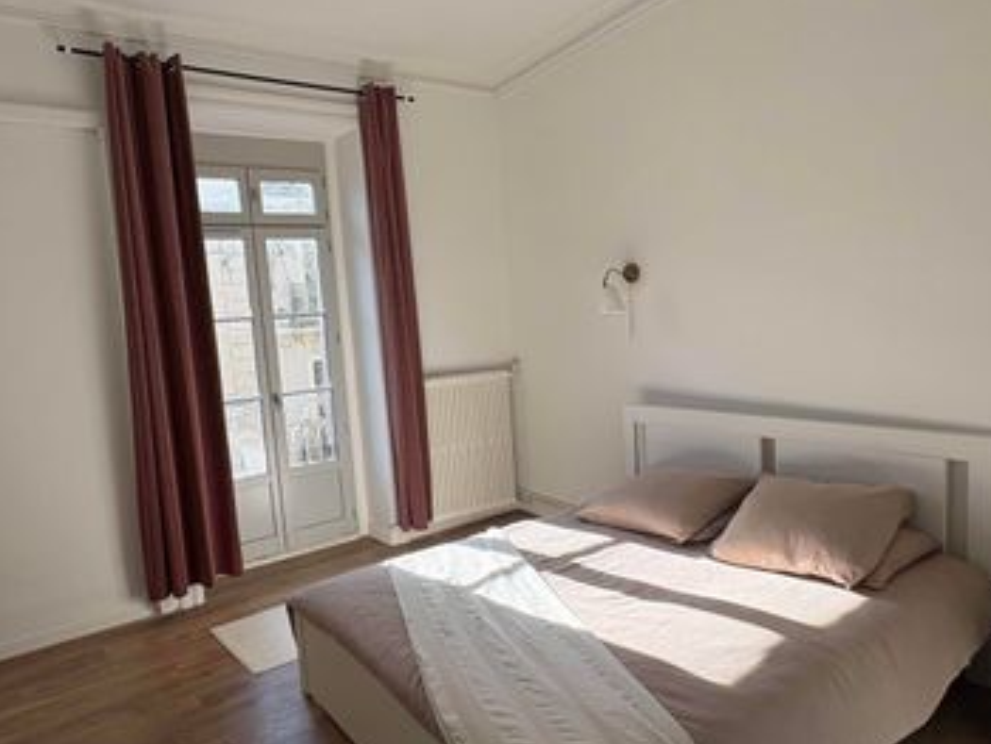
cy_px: 396
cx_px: 433
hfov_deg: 71.3
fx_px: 688
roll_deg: +5.0
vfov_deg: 56.8
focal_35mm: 24
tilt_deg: -5.6
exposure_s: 1/445
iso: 64
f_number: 2.2
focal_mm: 2.22
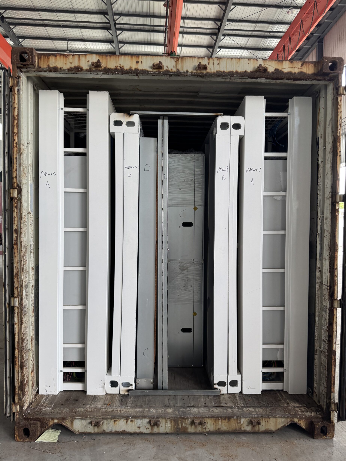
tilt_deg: -0.1
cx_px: 174
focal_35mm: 25
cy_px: 239
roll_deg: -1.2
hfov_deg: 54.9
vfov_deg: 69.4
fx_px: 333
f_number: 1.78
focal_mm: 6.76
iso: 125
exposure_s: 1/121
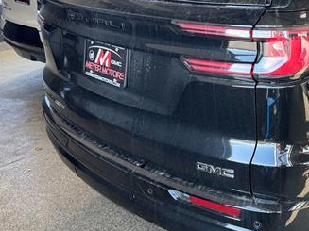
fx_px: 419
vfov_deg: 30.6
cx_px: 295
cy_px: 71
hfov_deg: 37.0
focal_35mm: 47
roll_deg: +0.4
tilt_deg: -17.2
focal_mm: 6.76
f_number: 1.78
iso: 200
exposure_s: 1/121
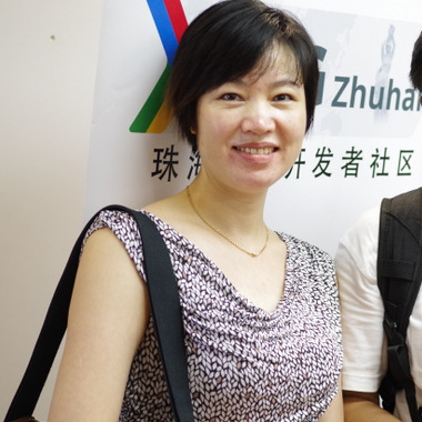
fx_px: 1283
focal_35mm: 93
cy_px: 189
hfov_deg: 18.4
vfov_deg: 18.7
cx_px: 373
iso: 800
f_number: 2.4
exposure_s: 1/50
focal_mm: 35
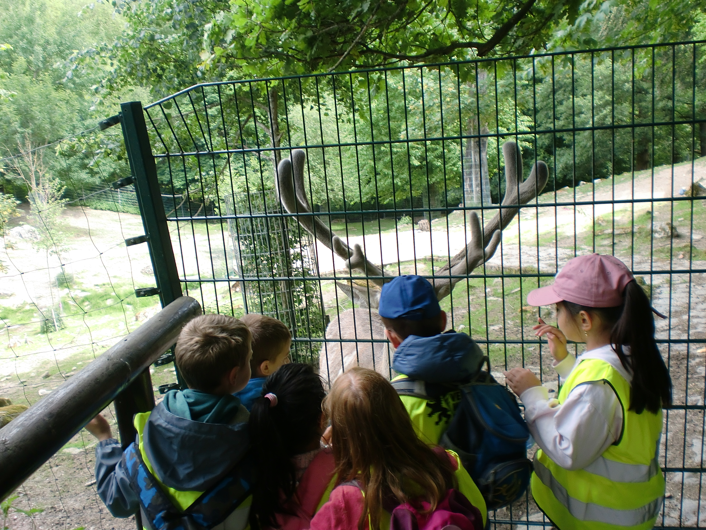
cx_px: 353
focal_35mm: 35
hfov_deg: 52.6
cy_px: 265
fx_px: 714
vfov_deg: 40.7
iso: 80
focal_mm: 6.3
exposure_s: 1/60
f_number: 3.1
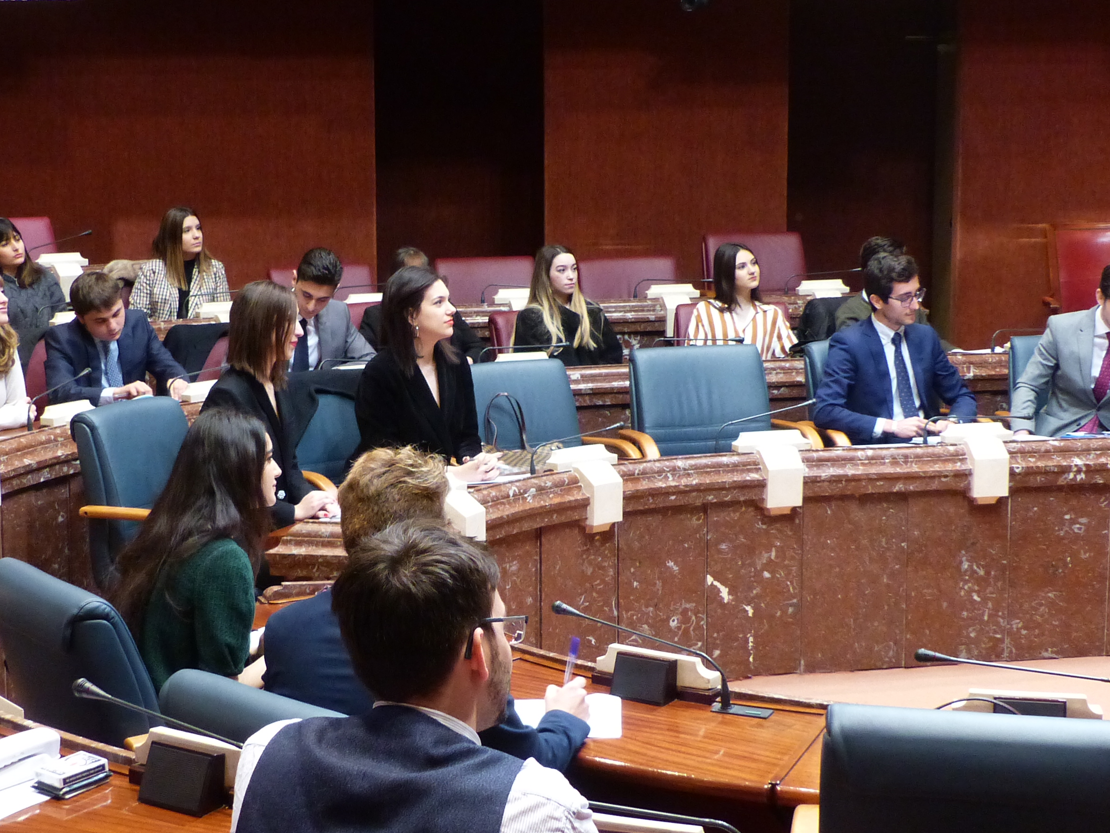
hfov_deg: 29.3
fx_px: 2116
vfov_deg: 22.3
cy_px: 445
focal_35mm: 66
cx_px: 402
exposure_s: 1/13
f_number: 2.8
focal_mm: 7
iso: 400
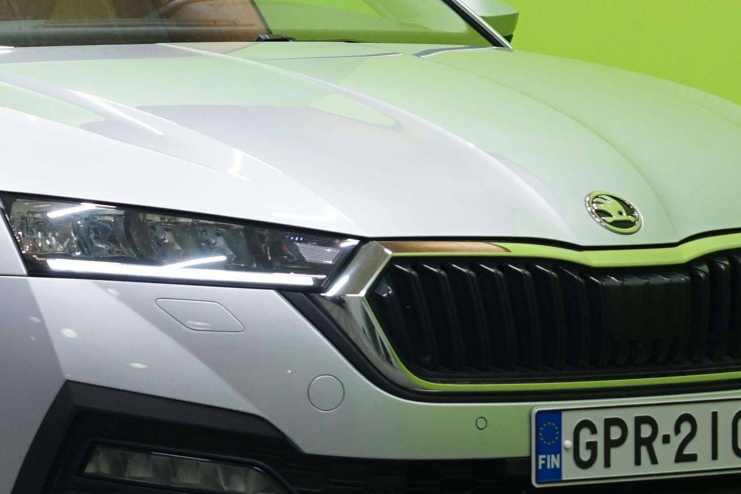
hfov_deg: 10.7
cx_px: -1
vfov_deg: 7.2
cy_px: 172
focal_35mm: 191
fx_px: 3932
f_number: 5
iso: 800
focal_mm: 63
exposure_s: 1/25
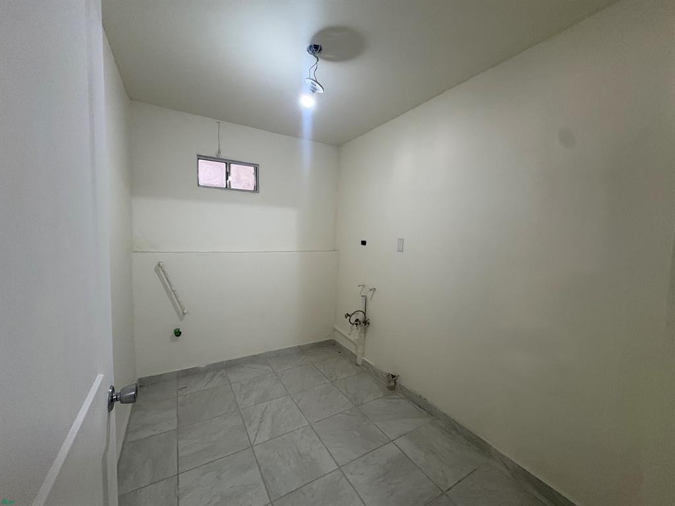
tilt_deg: -3.4
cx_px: 338
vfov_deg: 85.7
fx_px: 273
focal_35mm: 14
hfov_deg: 102.1
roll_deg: -2.4
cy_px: 253
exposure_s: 1/60
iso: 250
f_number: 2.2
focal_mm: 2.22
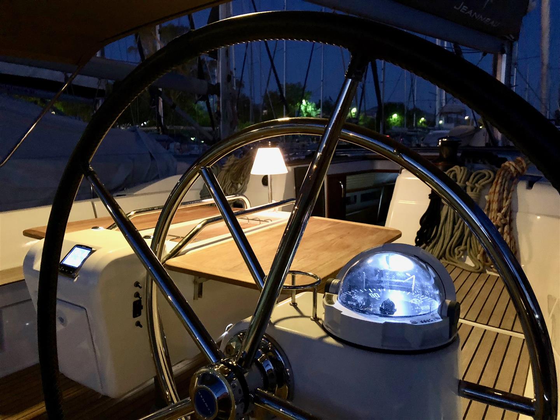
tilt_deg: -7.3
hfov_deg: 63.4
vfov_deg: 49.7
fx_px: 453
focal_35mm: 28
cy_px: 210
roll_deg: +1.1
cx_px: 280
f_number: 1.8
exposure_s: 1/4
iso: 160
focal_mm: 4
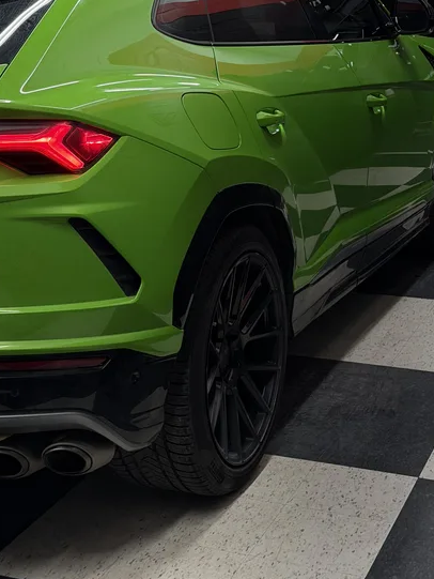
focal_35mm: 71
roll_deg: +0.7
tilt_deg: -14.2
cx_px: 186
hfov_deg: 20.7
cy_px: 240
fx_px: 1186
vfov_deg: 27.4
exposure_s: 1/60
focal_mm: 6.76
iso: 100
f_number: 1.78
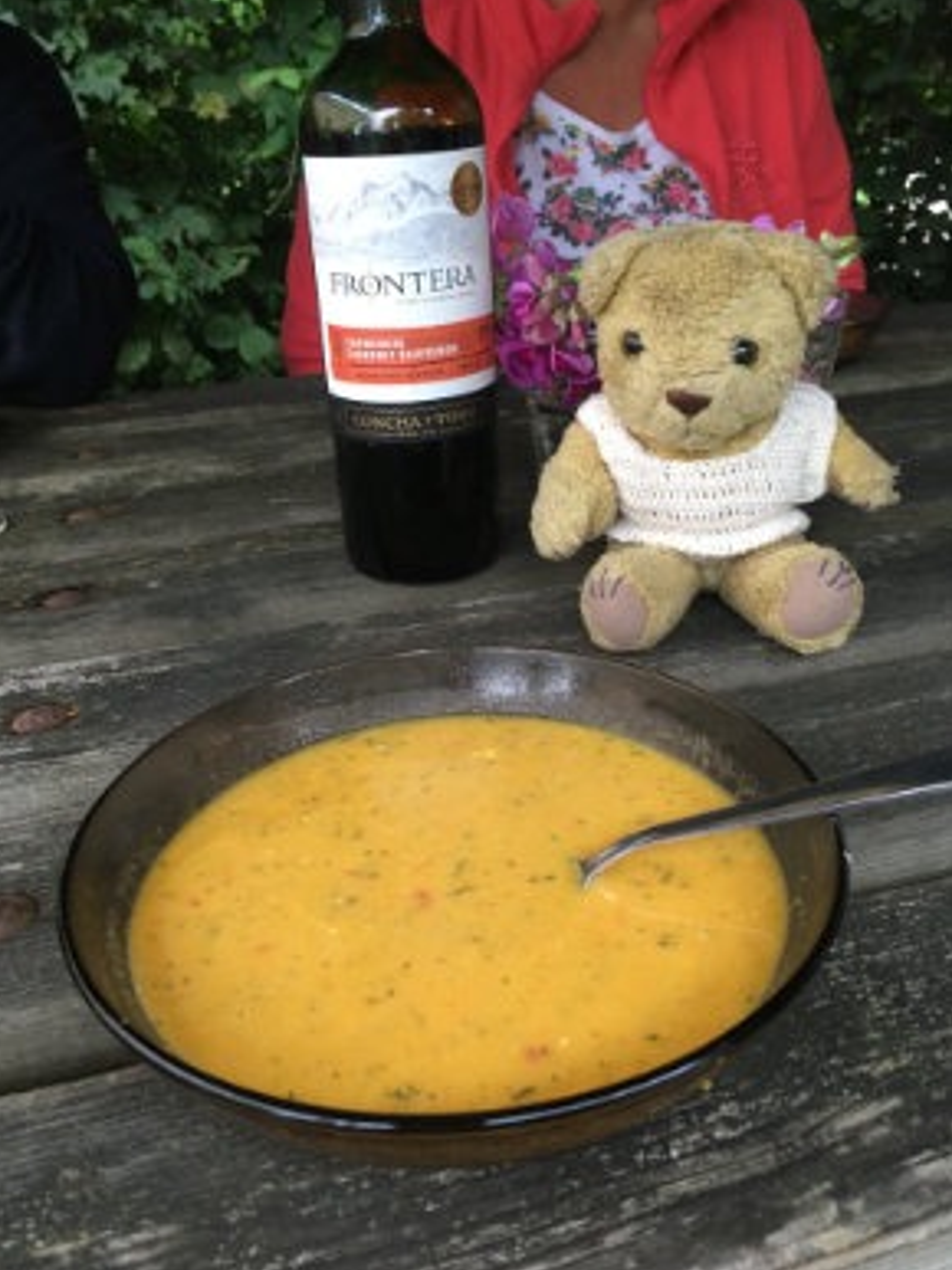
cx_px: 466
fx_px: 1101
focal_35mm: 30
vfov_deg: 60.0
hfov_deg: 46.8
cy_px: 640
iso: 125
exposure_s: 1/33
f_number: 2.2
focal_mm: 4.2
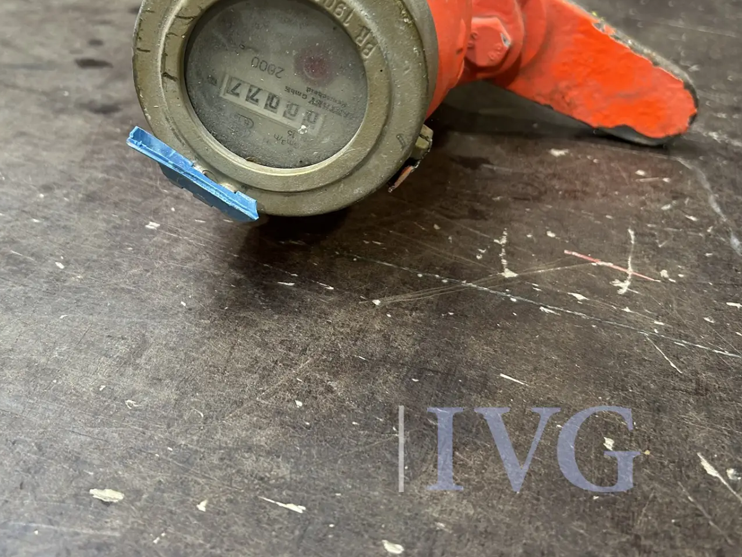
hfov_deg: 47.7
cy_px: 158
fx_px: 836
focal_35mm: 39
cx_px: 307
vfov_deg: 36.2
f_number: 1.5
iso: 125
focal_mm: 5.7
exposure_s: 1/100
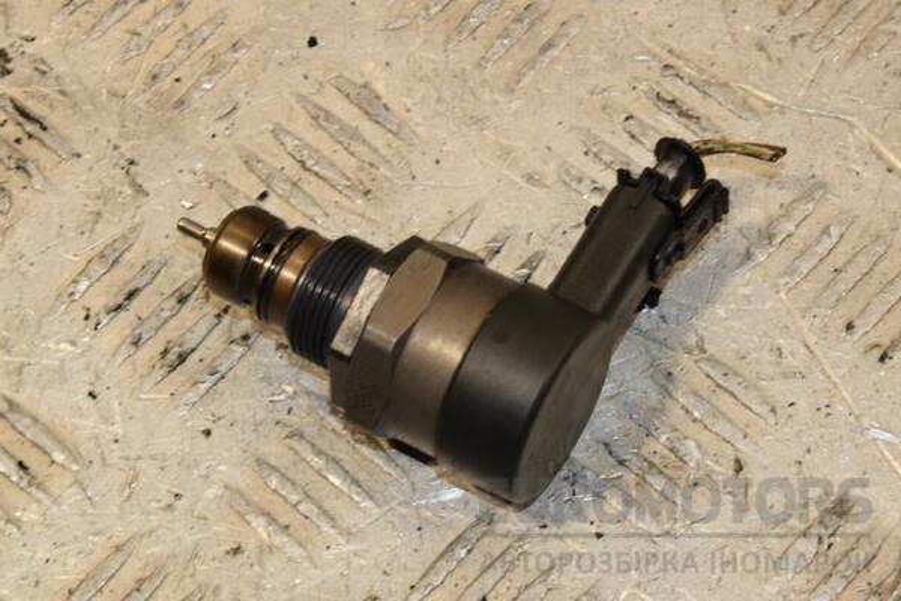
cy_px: 300
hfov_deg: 13.0
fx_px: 3942
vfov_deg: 8.7
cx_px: 450
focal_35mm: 158
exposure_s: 1/50
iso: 800
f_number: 18
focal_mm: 105
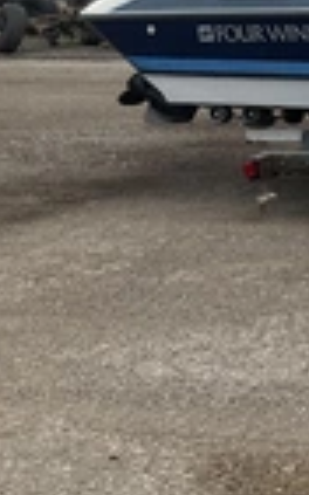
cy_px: 126
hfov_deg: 12.8
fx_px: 1173
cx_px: 653
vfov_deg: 23.6
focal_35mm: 87
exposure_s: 1/1848
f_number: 1.8
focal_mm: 3
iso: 25
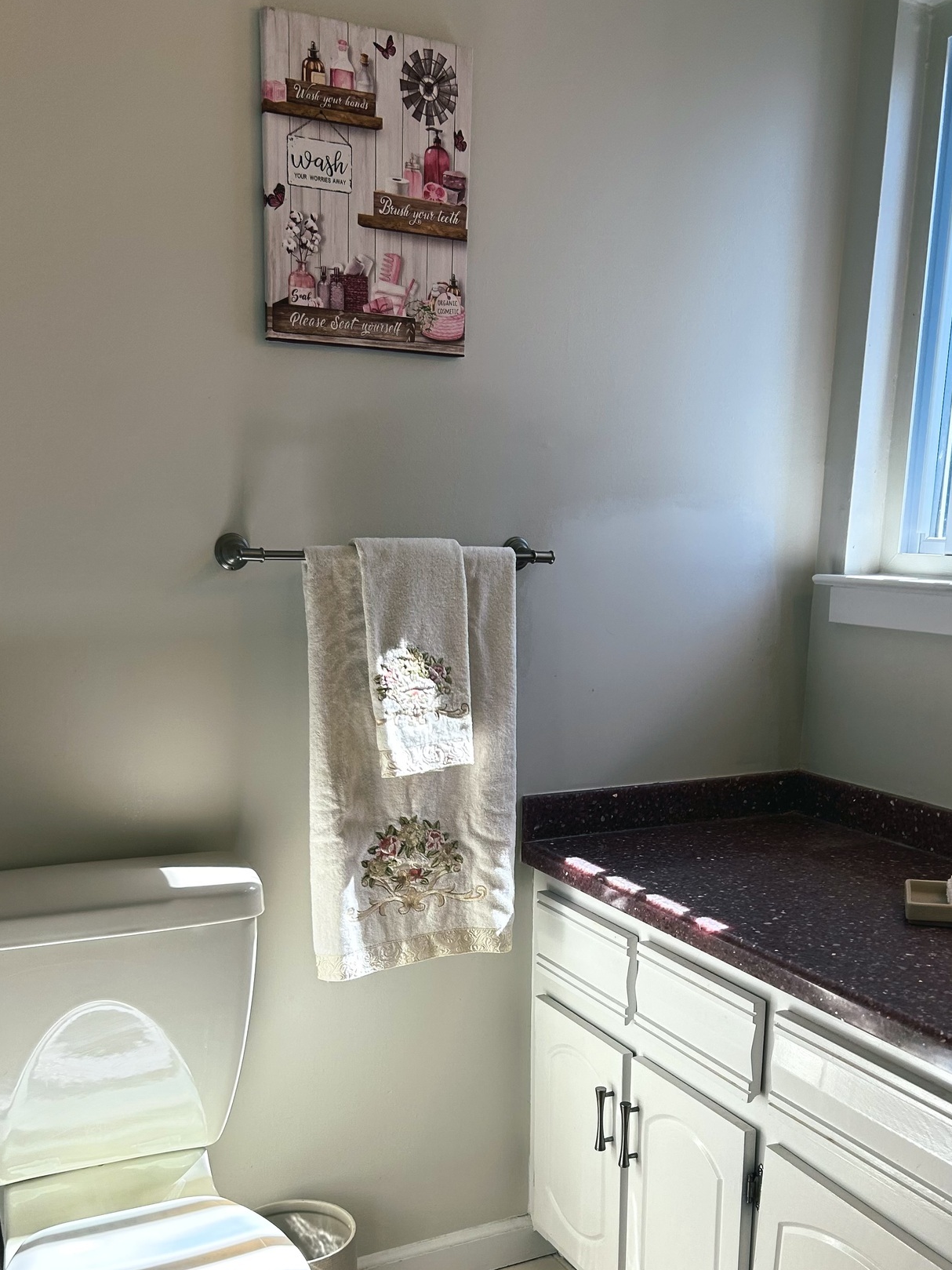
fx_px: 1357
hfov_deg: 38.6
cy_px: 881
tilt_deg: -15.9
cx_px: 514
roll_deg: -1.9
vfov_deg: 49.0
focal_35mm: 37
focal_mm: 5.7
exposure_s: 1/401
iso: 50
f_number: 1.5
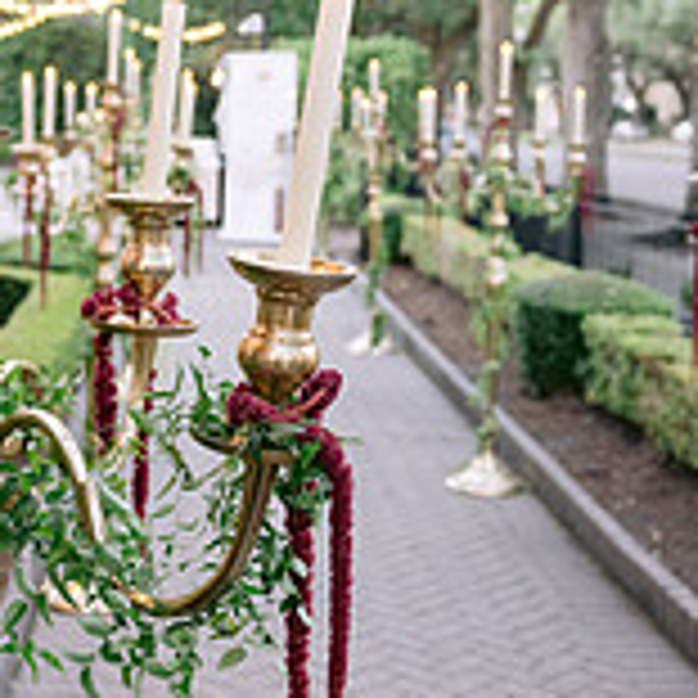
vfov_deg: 24.9
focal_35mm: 69
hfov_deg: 25.0
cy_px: 261
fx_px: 1574
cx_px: 288
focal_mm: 28
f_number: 4
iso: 800
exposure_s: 1/40
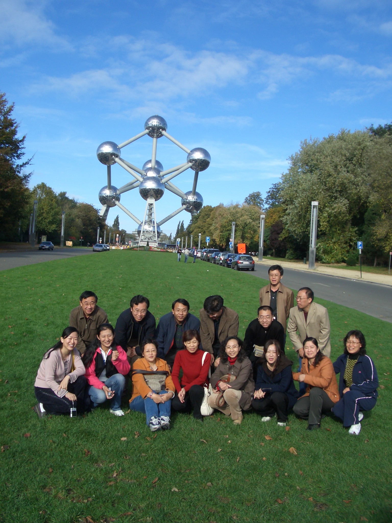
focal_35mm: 35
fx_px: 528
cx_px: 196
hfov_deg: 40.7
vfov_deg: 52.6
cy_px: 262
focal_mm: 5.8
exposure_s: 1/500
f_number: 4.3
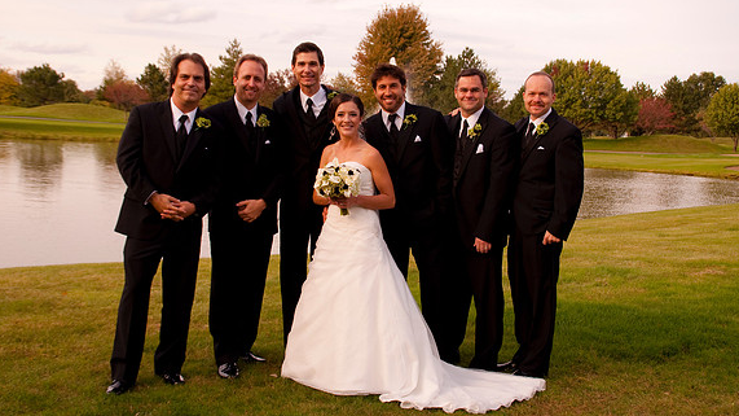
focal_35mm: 51
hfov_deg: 40.6
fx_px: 999
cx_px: 370
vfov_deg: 23.5
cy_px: 190
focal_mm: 32
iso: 200
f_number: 7.1
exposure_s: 1/200
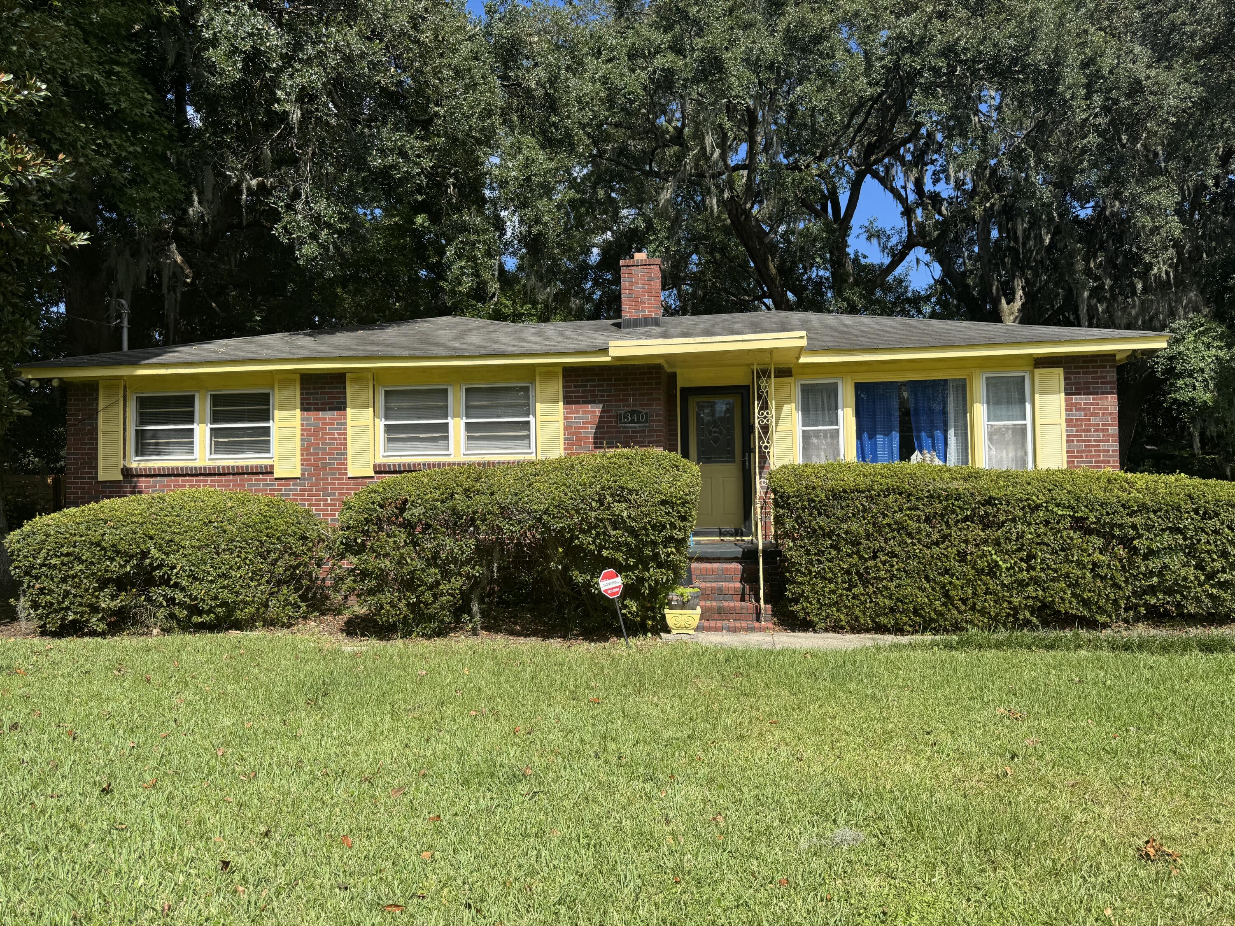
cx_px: 618
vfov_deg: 56.8
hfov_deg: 71.6
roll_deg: +1.4
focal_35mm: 24
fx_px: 856
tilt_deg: +0.3
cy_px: 463
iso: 80
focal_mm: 6.76
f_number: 1.78
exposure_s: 1/2959
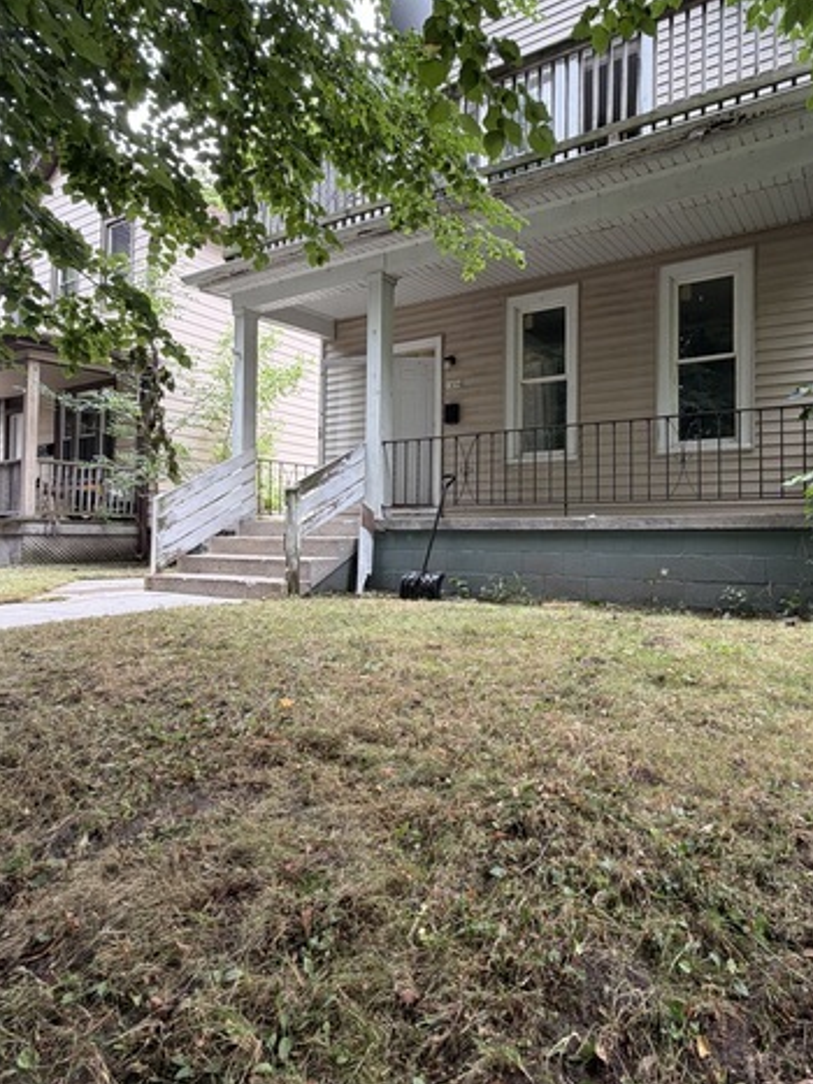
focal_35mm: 20
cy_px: 526
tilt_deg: +1.5
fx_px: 627
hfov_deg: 64.3
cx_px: 539
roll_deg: -0.7
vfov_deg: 81.7
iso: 125
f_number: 2.2
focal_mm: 2.22
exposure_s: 1/121
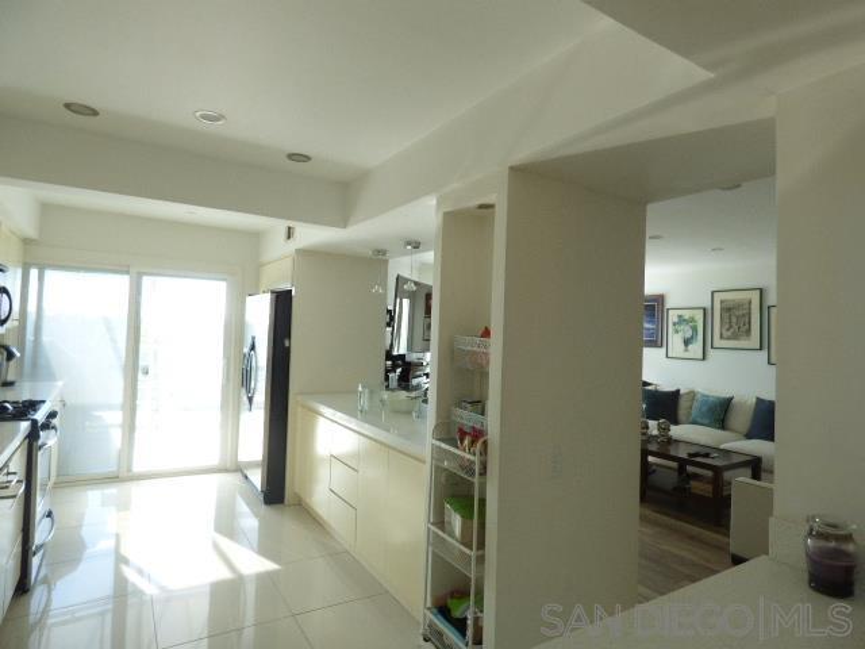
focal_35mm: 20
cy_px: 324
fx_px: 500
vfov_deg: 66.0
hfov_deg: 81.7
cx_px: 432
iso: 200
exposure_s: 1/125
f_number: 2.8
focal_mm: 3.58
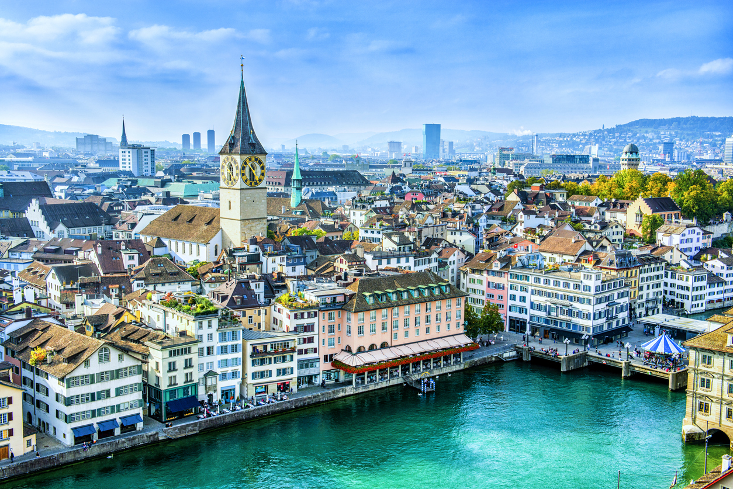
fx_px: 774
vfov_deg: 35.1
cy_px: 244
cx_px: 366
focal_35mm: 38
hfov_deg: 50.7
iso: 200
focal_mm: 38
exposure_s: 1/320
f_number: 8
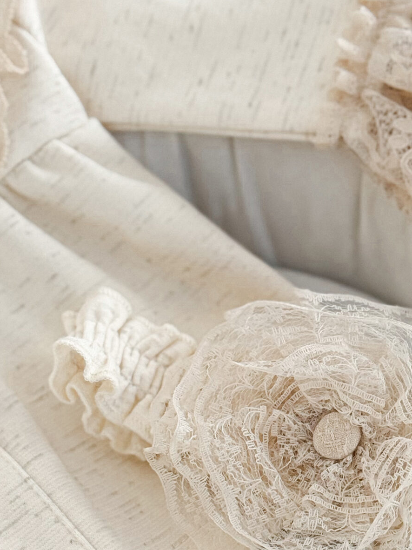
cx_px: 341
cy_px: 423
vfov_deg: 18.8
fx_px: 1651
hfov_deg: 14.1
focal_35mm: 104
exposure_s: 1/430
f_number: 1.8
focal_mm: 6.76
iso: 64
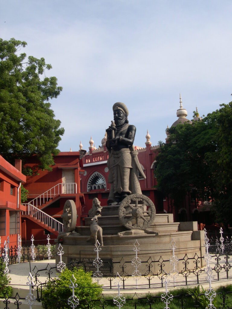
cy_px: 154
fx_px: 340
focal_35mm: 38
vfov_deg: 49.0
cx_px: 116
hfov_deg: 37.7
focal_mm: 8
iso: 100
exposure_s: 1/195
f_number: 7.6
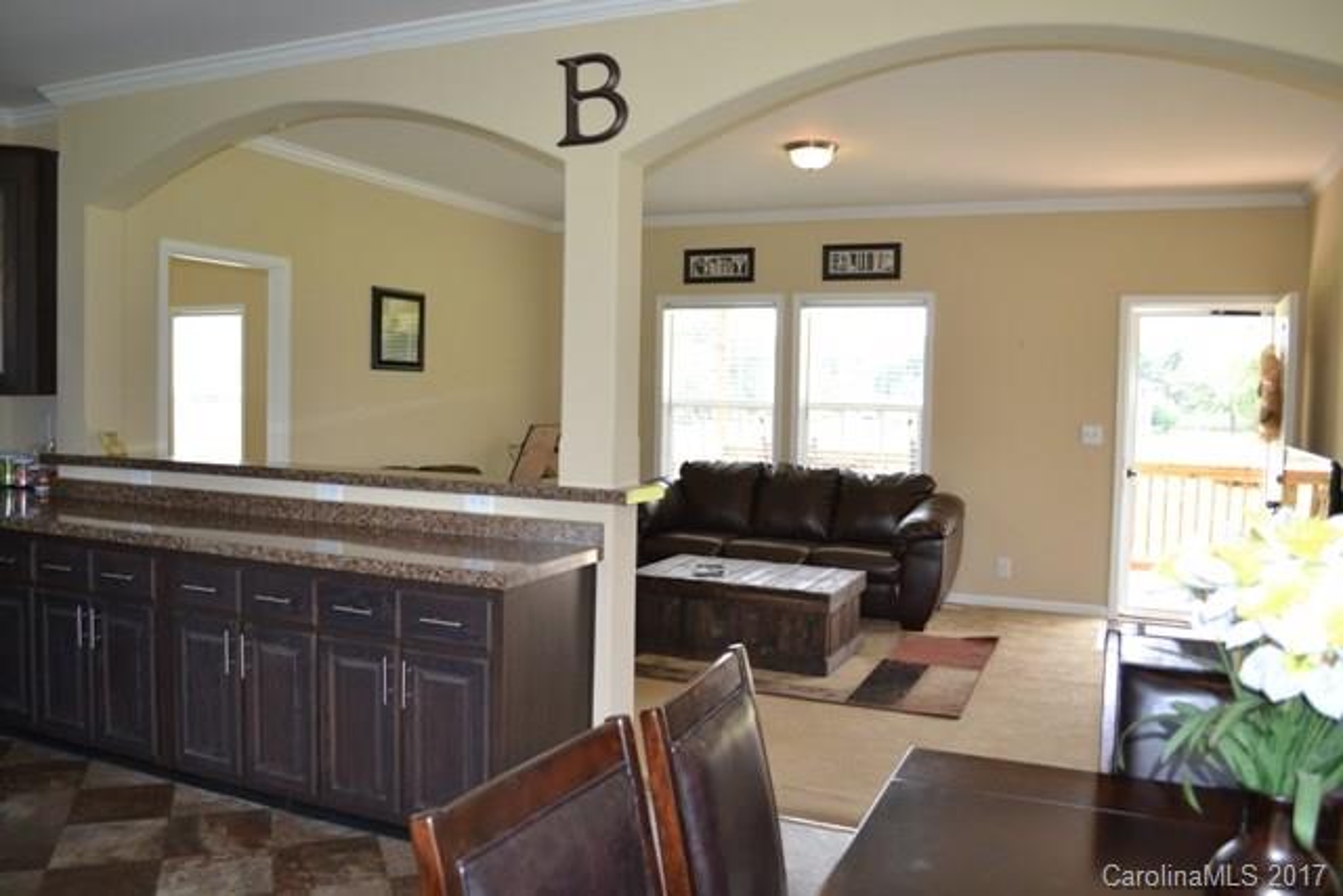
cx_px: 672
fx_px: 1007
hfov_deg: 67.4
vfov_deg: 48.0
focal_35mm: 27
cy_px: 448
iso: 400
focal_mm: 18
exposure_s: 1/100
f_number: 4
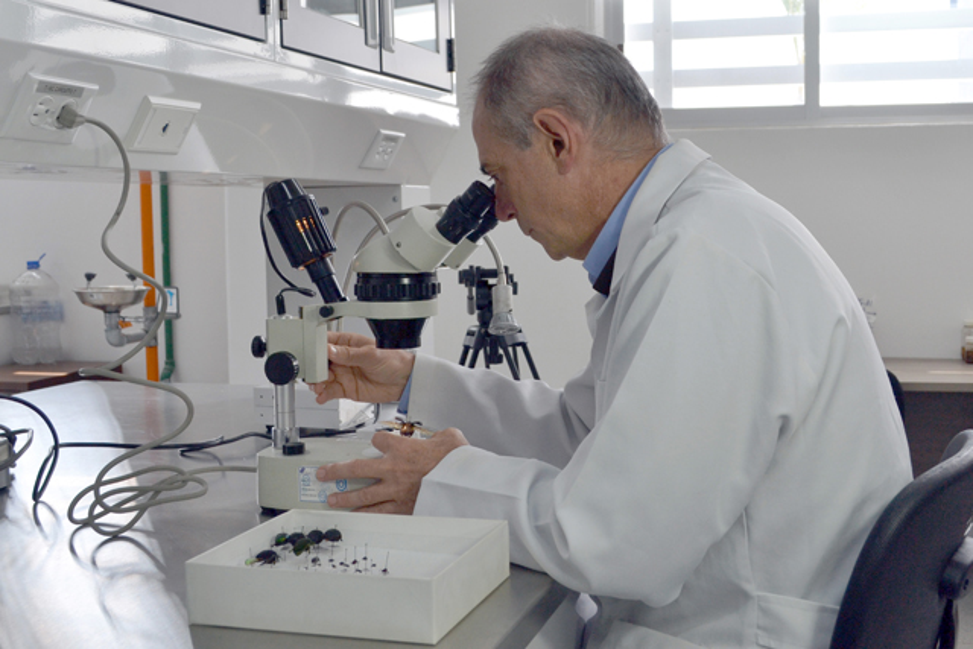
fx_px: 973
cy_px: 324
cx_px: 486
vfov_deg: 36.9
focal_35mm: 36
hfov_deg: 53.1
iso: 180
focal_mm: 24
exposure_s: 1/80
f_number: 6.3
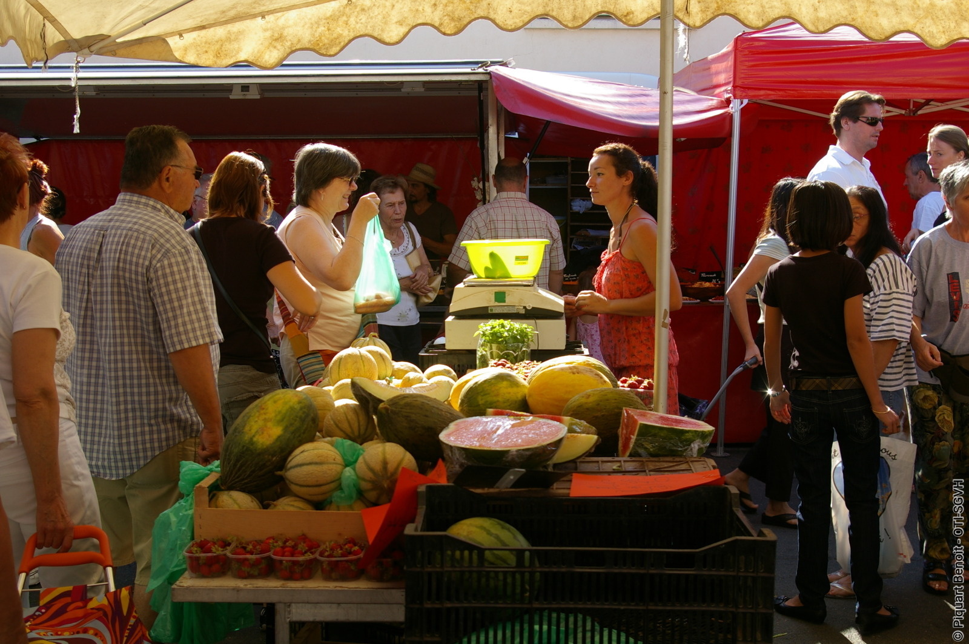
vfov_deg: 28.9
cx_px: 484
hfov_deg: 42.4
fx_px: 1251
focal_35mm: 46
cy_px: 322
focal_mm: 31
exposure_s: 1/180
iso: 200
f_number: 6.7
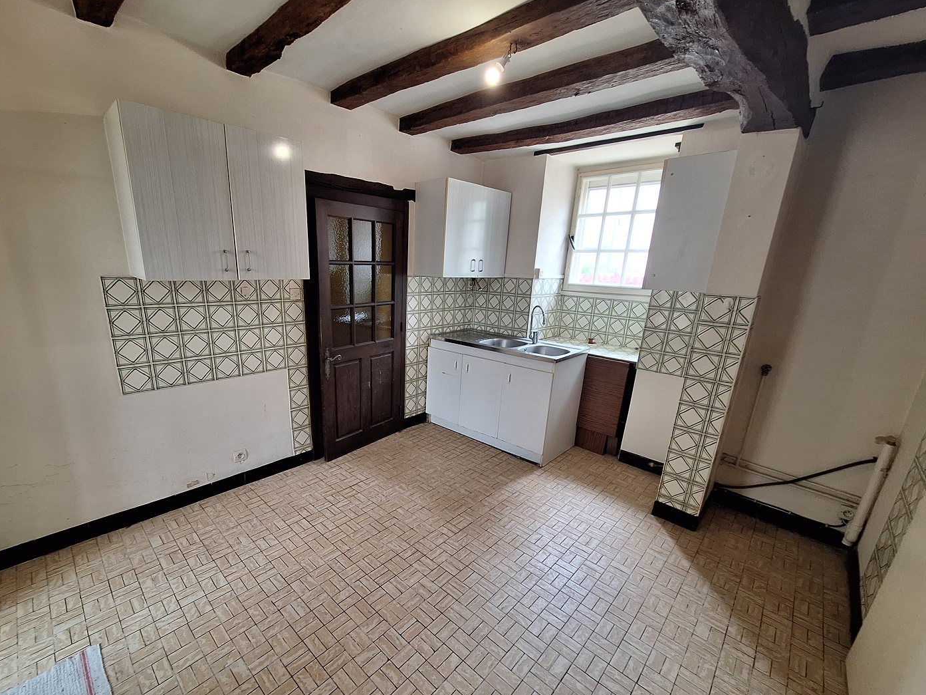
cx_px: 430
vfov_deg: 85.7
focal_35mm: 14
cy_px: 359
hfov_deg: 101.9
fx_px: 375
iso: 100
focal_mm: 1.74
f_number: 2.2
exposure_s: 1/50
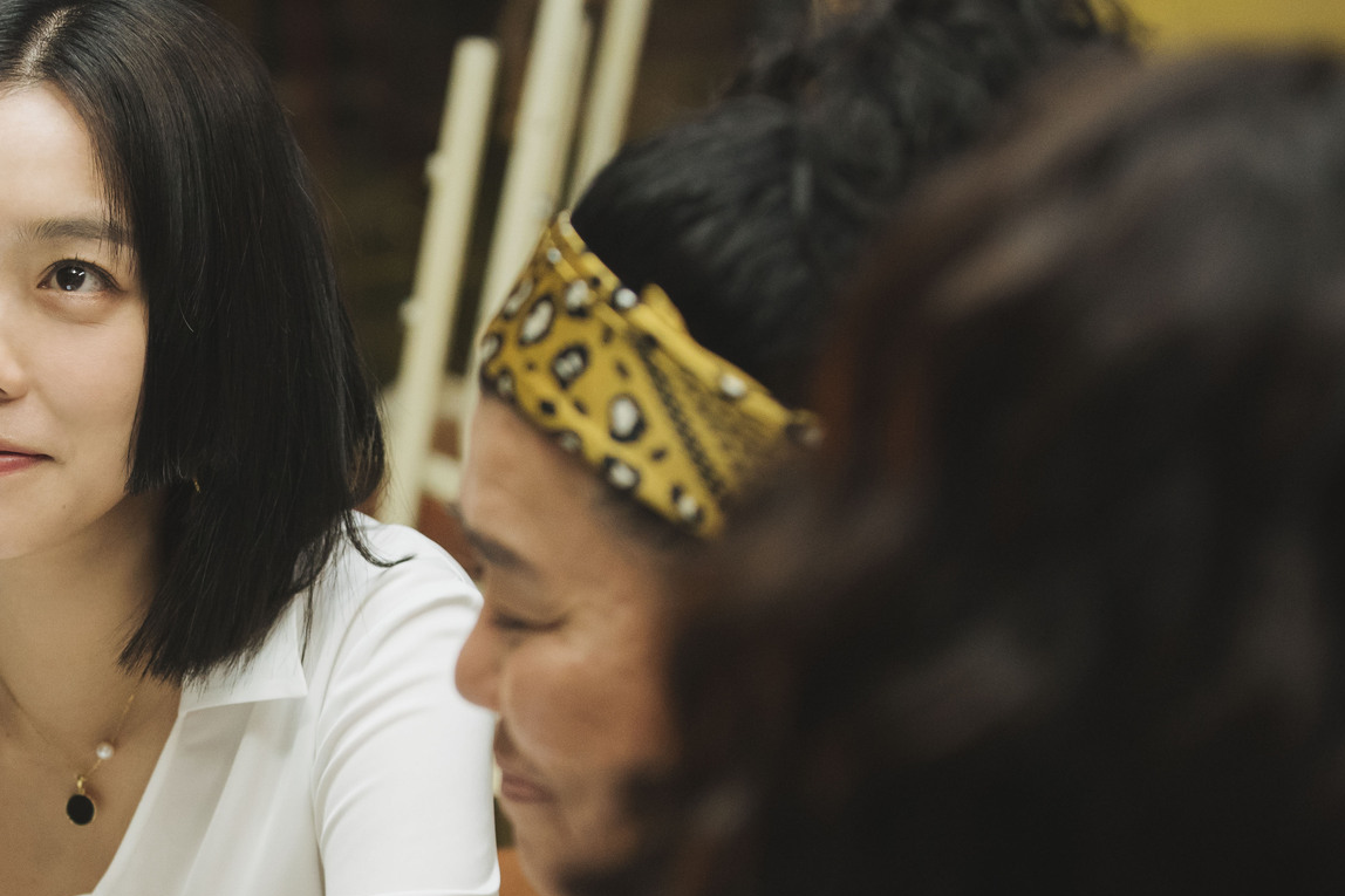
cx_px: 216
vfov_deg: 11.2
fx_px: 4557
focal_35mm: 122
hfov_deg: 16.6
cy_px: 593
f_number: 3.5
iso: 3200
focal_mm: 70
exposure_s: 1/100
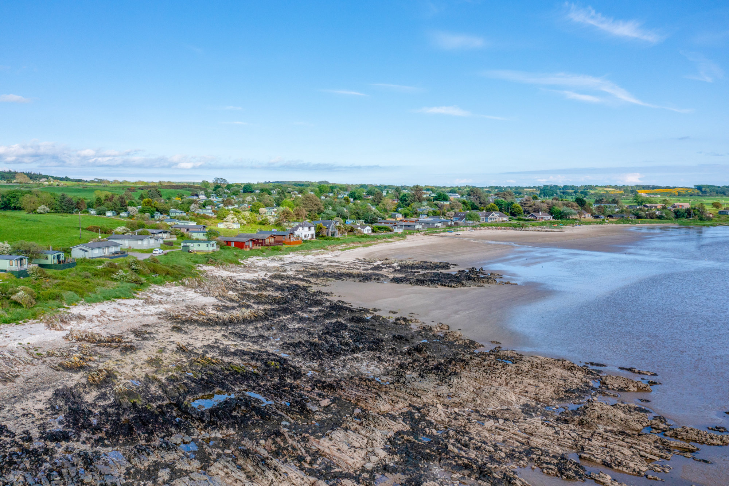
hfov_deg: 65.5
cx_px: 364
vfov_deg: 46.4
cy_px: 243
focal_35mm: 28
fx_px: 567
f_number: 5.6
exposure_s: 1/640
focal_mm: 10.3
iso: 100
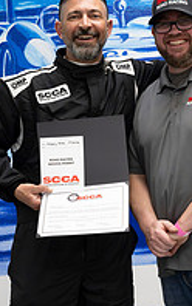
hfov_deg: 12.8
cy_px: 226
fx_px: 853
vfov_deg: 20.2
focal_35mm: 102
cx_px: 152
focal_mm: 44
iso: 9000
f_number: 7.1
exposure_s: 1/250
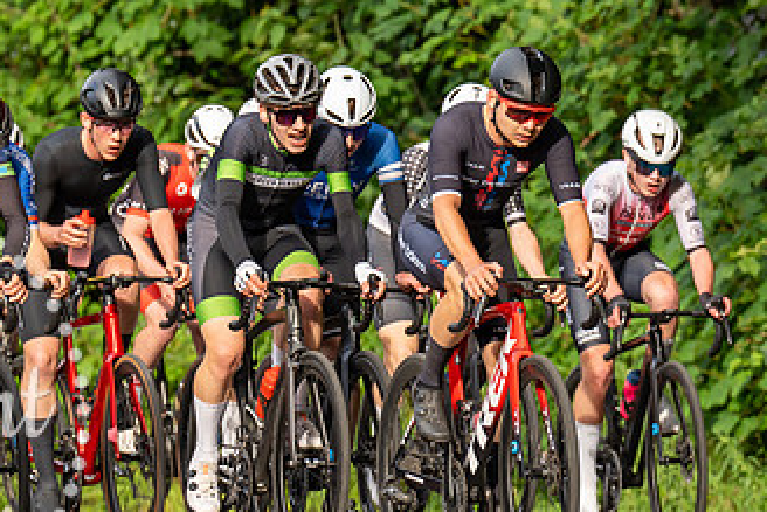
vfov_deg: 2.6
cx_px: 548
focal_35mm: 523
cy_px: 143
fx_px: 11147
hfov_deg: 3.9
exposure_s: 1/800
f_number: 3.5
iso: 400
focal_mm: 200
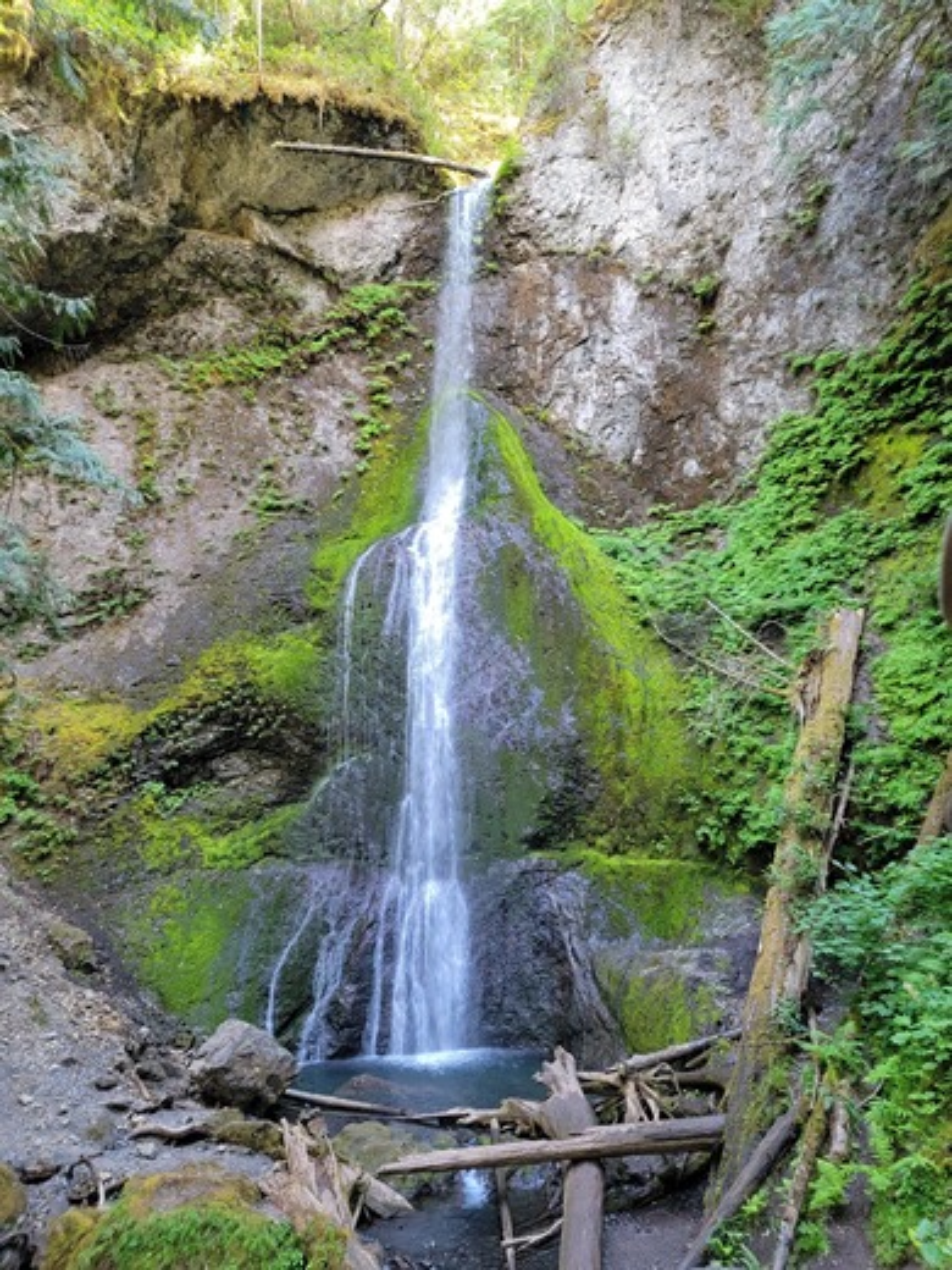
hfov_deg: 56.8
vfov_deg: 71.6
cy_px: 635
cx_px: 476
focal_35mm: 24
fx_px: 880
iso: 200
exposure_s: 1/60
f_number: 1.8
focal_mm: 6.7
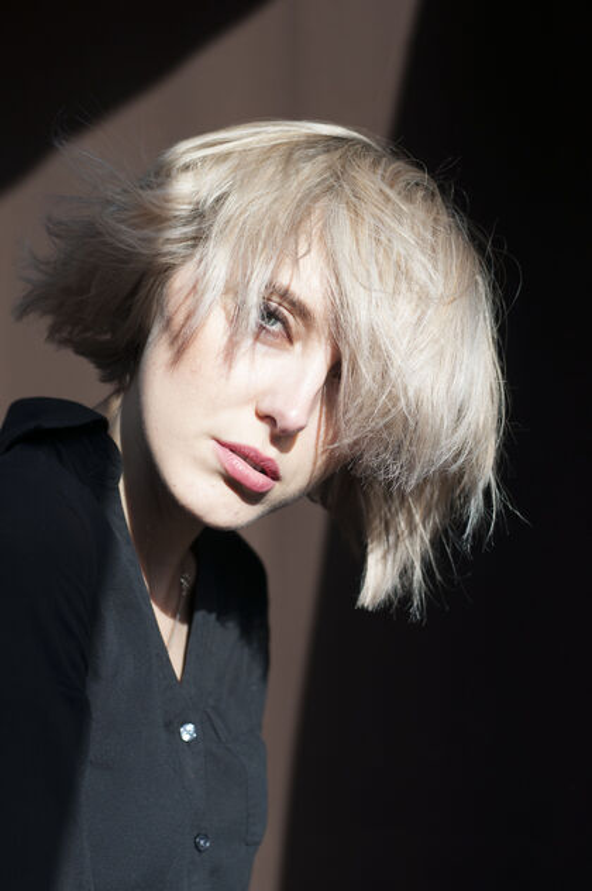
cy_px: 446
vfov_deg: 27.0
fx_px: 1854
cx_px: 296
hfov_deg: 18.1
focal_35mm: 75
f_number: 3.5
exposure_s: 1/1000
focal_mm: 50
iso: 200
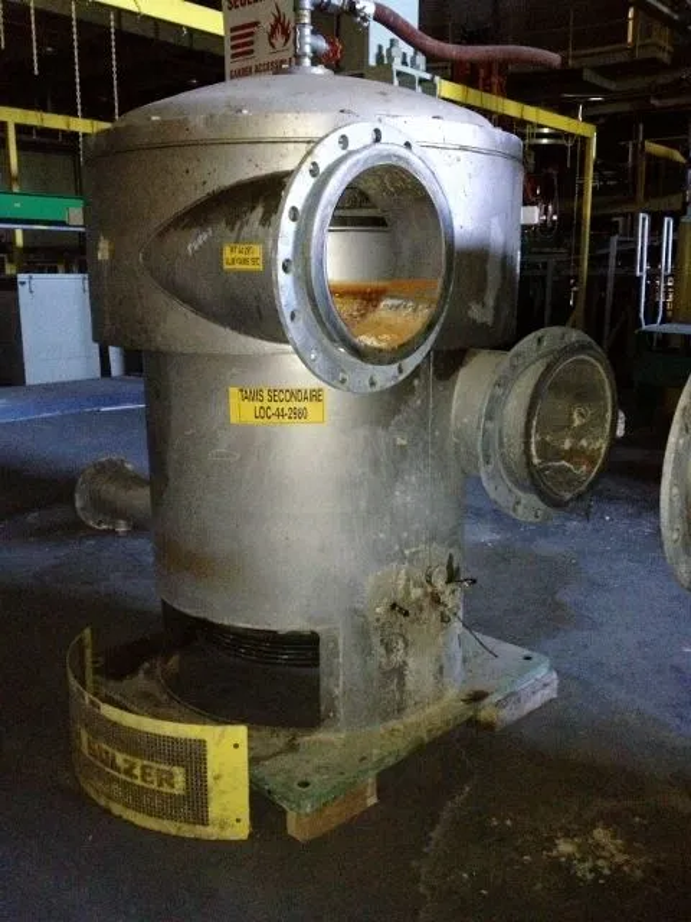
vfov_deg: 52.6
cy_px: 461
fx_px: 932
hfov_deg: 40.7
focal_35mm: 35
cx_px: 346
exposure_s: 1/16
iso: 800
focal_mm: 4.28
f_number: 2.4
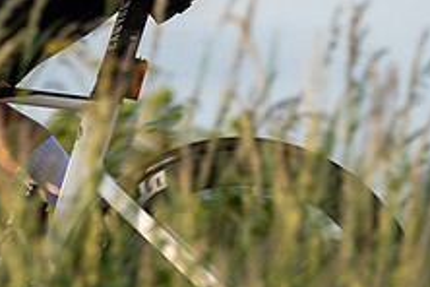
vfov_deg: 2.6
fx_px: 6235
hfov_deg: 3.9
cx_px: -56
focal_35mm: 522
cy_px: -63
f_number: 4
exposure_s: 1/1000
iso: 125
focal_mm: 200
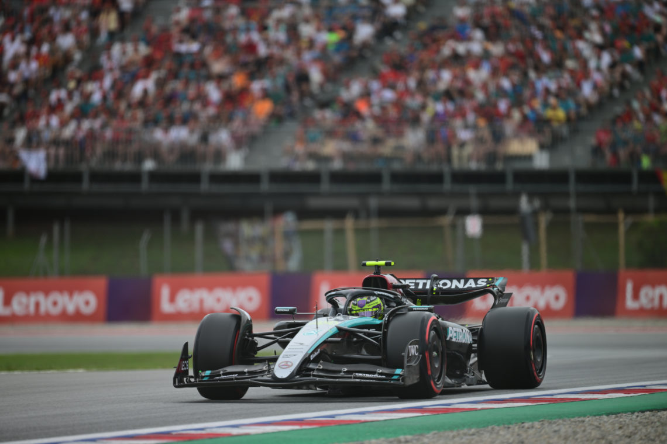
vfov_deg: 3.4
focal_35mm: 400
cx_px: 334
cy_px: 222
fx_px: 7411
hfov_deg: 5.2
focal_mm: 400
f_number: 2.8
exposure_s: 1/800
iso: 50
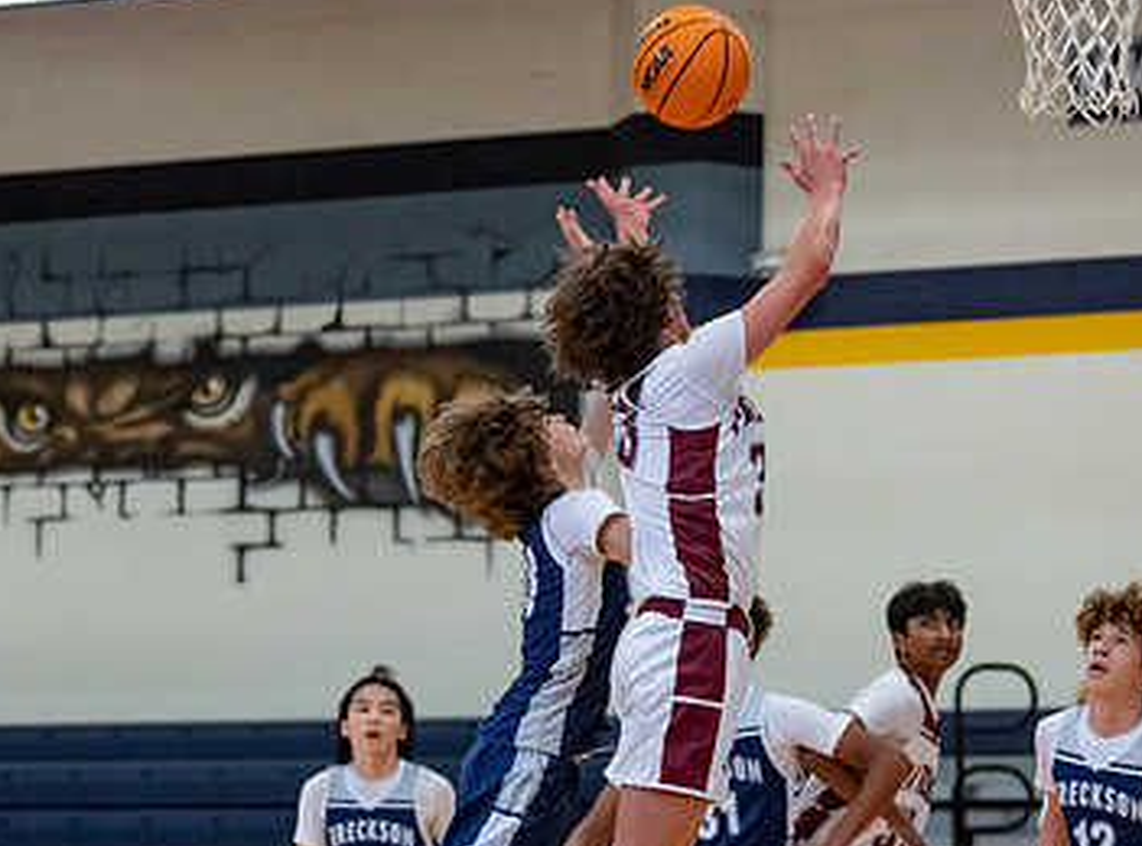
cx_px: 651
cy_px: 641
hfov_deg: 15.1
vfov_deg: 11.2
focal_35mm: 131
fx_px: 4303
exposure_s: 1/1000
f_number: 2.8
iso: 5000
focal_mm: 70
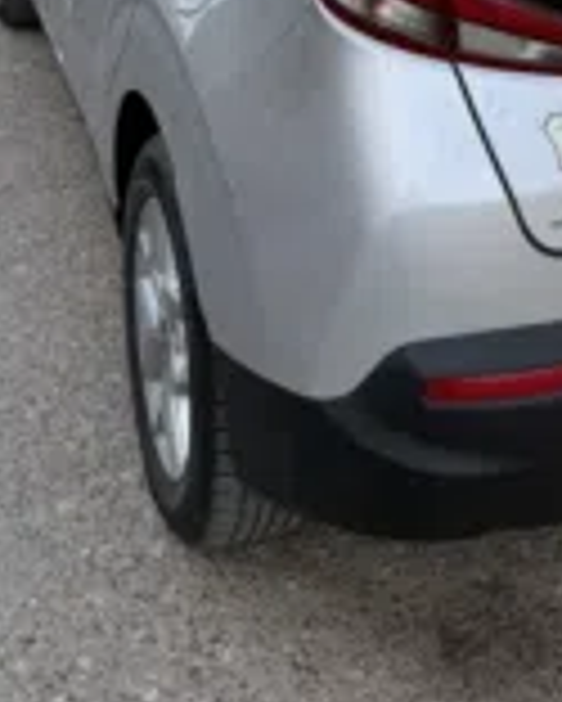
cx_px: 544
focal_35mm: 60
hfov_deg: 24.4
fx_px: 1246
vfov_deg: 27.6
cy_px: -144
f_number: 1.78
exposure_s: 1/1689
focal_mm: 6.76
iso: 80
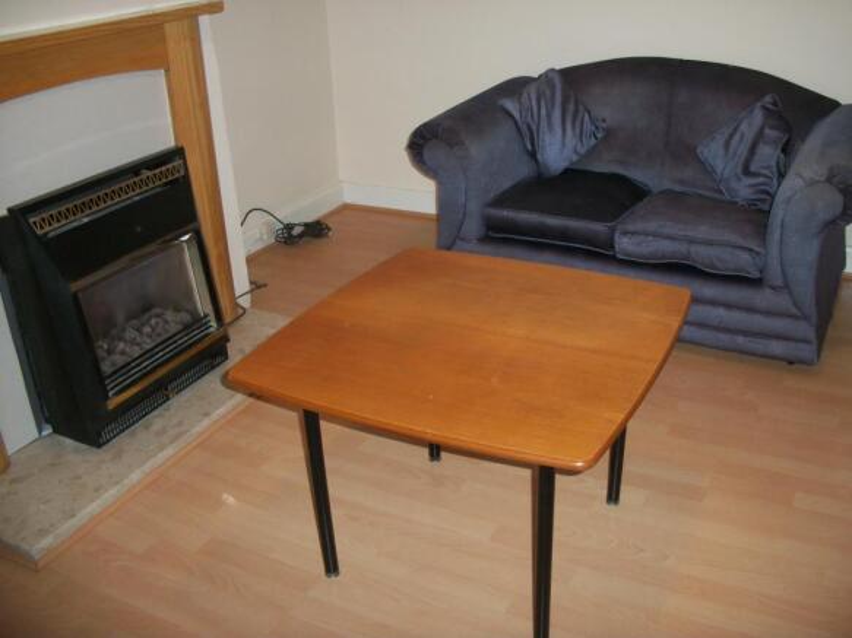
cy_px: 319
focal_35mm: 35
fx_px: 861
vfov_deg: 40.7
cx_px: 426
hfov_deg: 52.6
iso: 160
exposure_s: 1/60
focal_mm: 6.3
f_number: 3.1
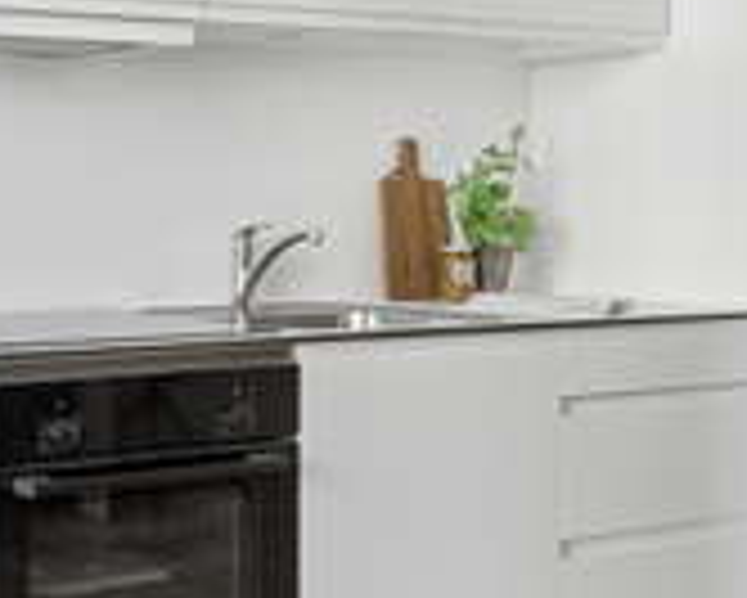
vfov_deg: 23.8
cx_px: -122
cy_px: 198
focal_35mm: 64
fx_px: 1416
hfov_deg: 26.6
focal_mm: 18
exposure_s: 1/25
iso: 200
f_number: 8
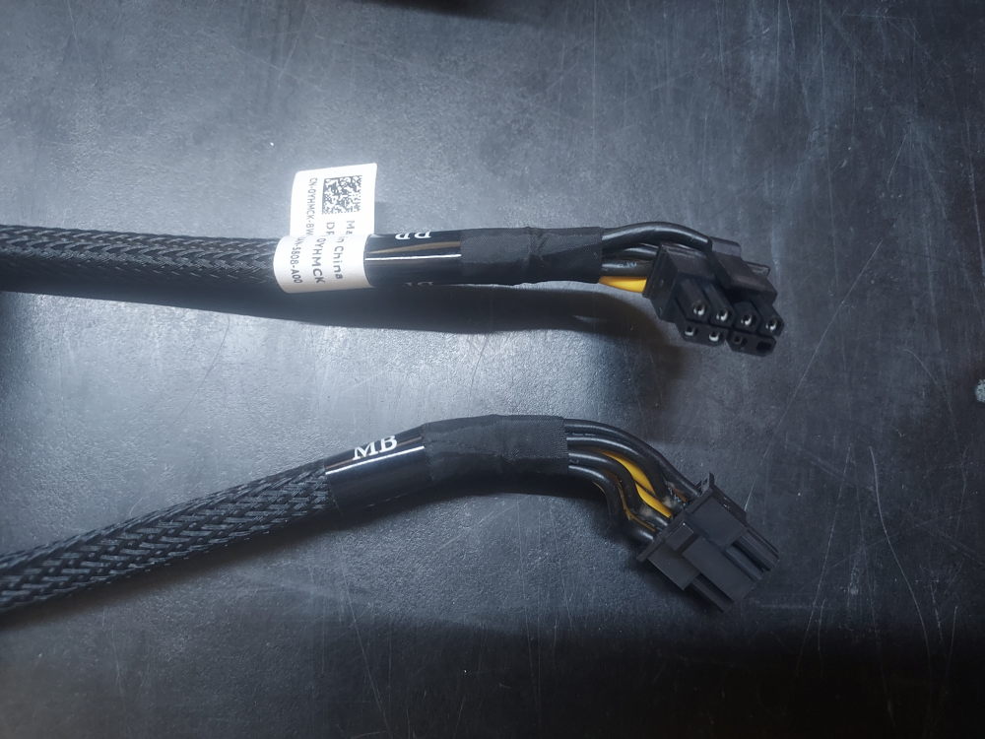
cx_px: 492
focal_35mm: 24
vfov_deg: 56.8
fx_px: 683
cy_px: 370
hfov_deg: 71.6
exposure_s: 1/30
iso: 320
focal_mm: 4.6
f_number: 1.8
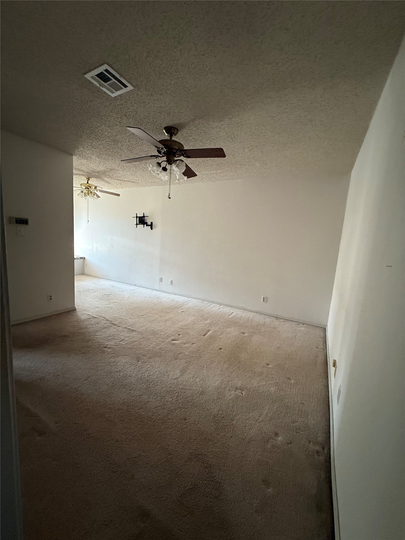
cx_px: 202
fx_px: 218
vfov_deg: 102.1
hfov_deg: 85.7
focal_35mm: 14
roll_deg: -4.1
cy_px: 270
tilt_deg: -6.9
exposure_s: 1/60
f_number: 2.2
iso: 800
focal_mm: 2.22
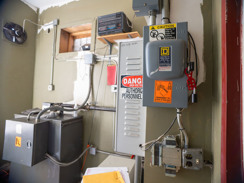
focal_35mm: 19
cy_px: 88
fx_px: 132
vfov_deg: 69.5
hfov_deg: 85.6
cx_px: 127
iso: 800
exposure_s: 1/60
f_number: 3.2
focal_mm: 16
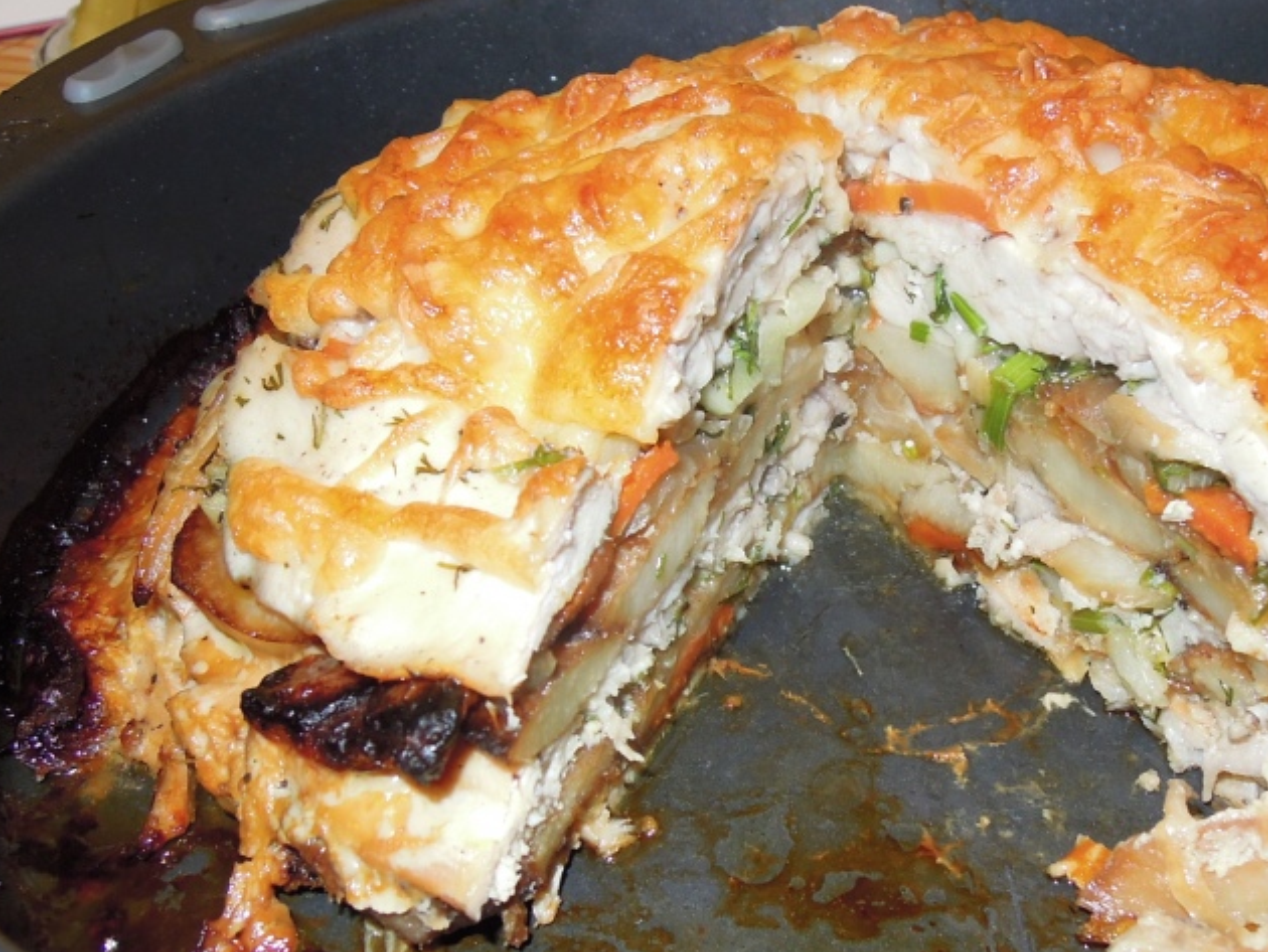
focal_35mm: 39
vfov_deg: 36.8
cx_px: 743
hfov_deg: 47.6
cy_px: 467
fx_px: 1429
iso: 160
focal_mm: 4.3
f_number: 2.8
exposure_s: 1/30
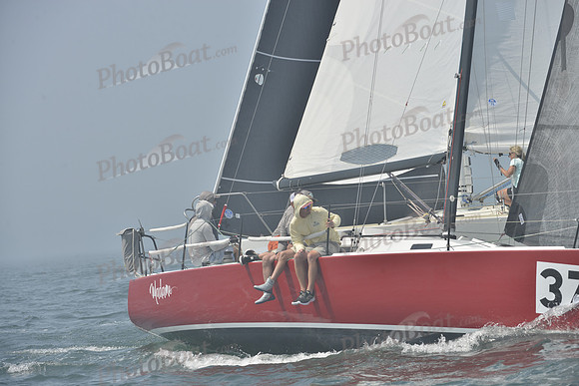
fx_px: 3217
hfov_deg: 10.3
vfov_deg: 6.9
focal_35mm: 200
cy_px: 193
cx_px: 290
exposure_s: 1/1000
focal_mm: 200
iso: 280
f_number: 9
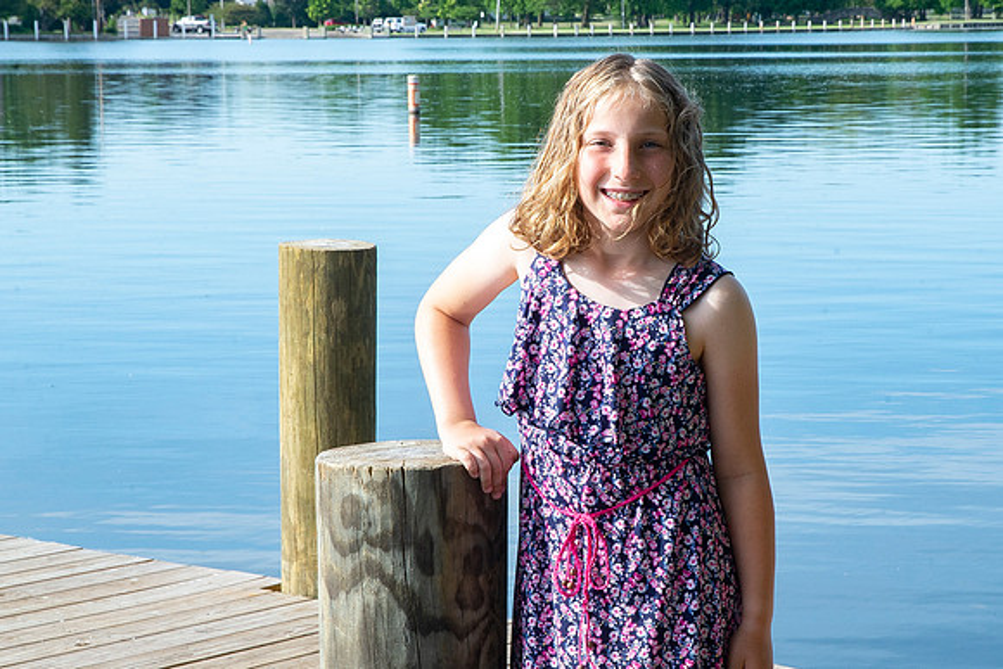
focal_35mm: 108
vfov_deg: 12.7
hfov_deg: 19.0
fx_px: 2997
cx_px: 581
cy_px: 353
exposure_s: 1/160
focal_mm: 70
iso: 800
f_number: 20
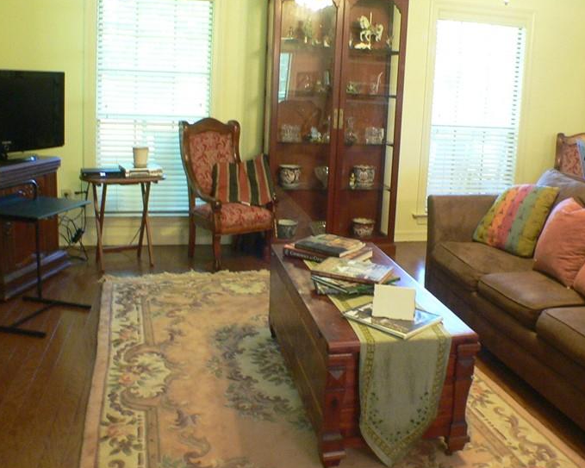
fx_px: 917
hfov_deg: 35.2
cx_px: 353
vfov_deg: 28.5
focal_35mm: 53
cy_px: 173
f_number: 2.8
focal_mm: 6
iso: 200
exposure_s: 1/4
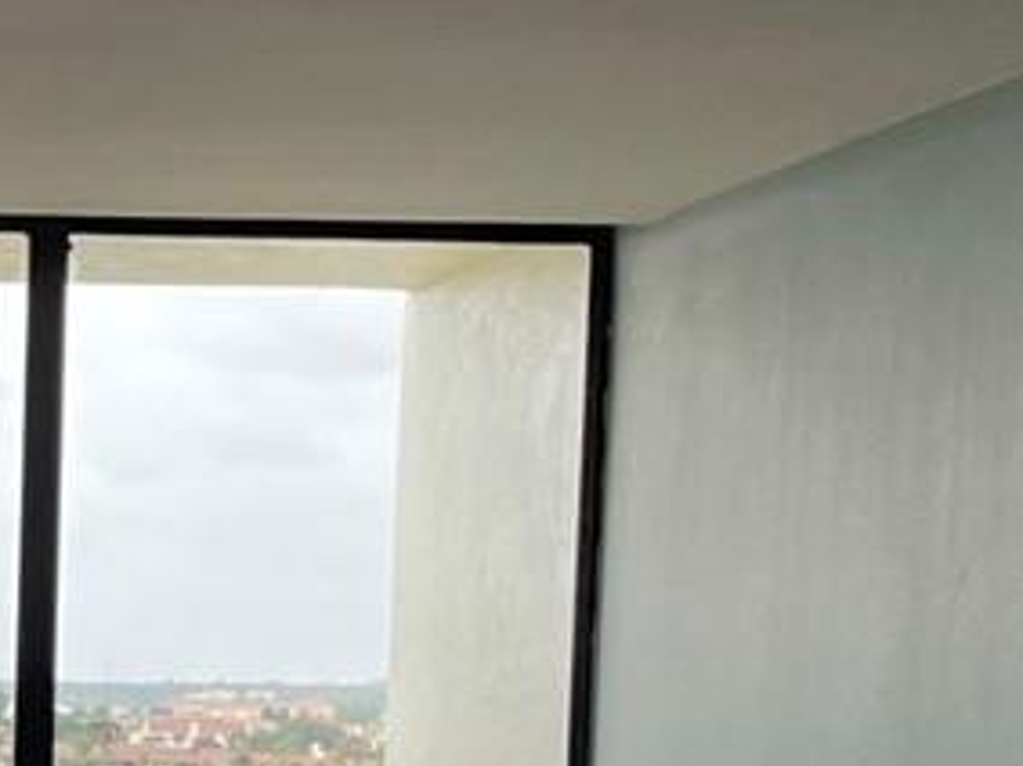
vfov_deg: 9.8
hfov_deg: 13.1
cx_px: -231
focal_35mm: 147
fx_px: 4342
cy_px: 1095
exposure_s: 1/265
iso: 32
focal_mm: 4.2
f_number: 1.6
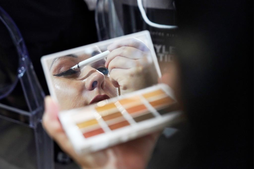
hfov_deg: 30.5
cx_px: 127
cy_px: 84
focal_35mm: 66
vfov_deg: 20.6
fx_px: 466
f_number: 4
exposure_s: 1/800
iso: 3200
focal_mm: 66
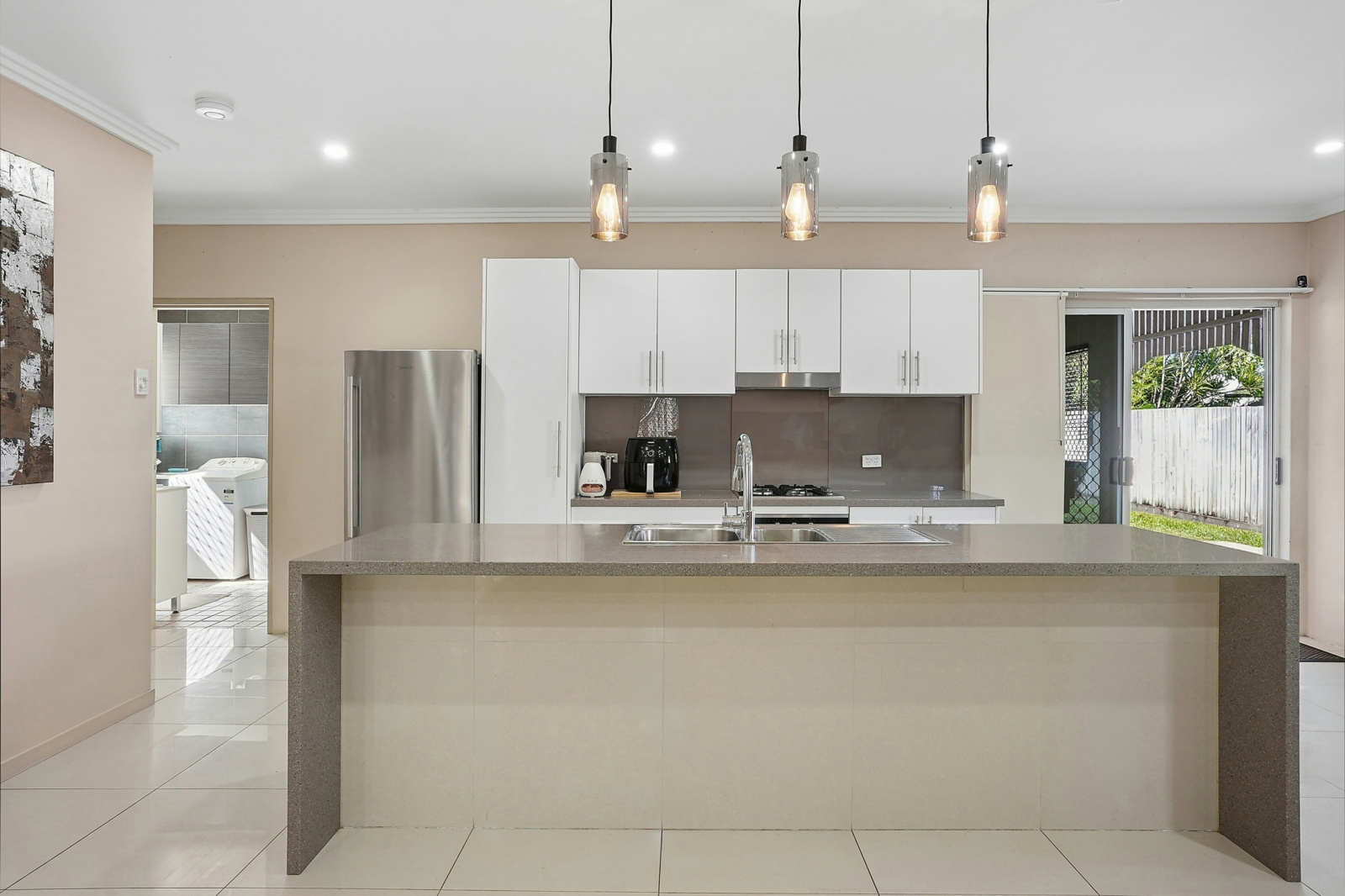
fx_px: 784
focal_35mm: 21
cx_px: 672
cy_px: 448
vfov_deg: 59.5
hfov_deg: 81.2
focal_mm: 21
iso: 200
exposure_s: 1/3.33
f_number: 11
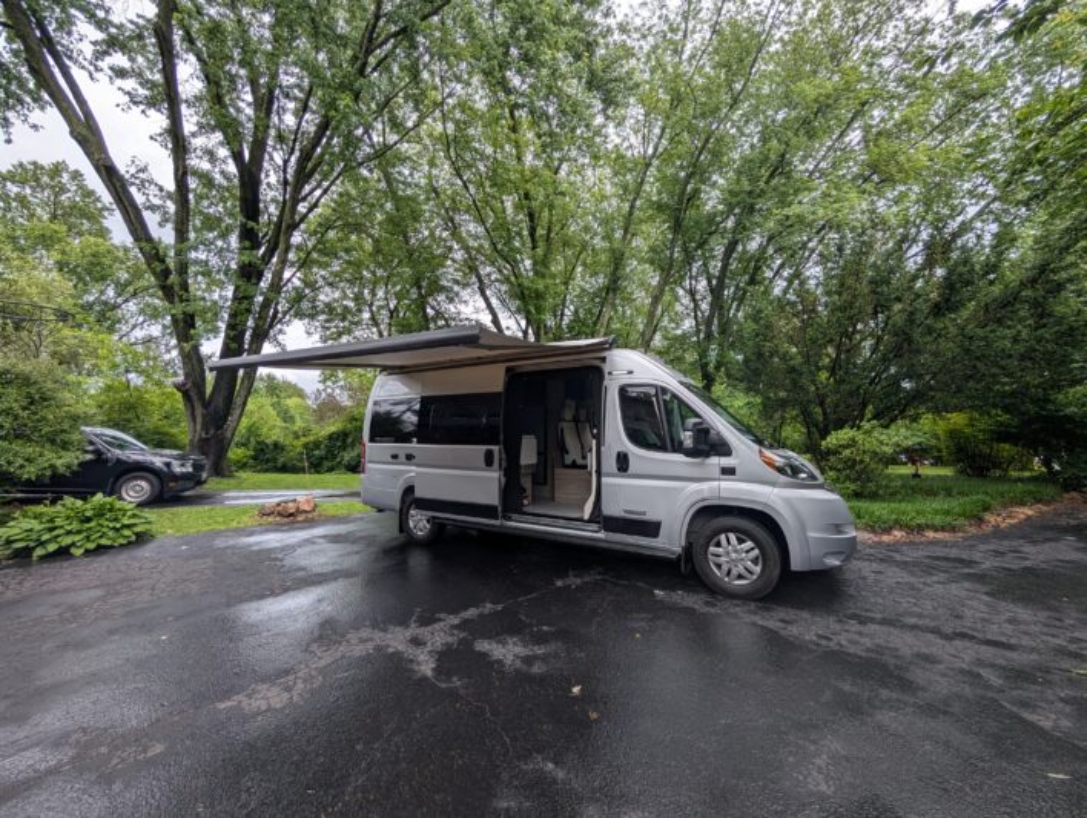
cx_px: 544
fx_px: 377
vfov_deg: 94.6
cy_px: 409
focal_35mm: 12
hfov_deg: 110.5
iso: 47
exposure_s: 1/1009
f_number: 1.7
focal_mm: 2.02
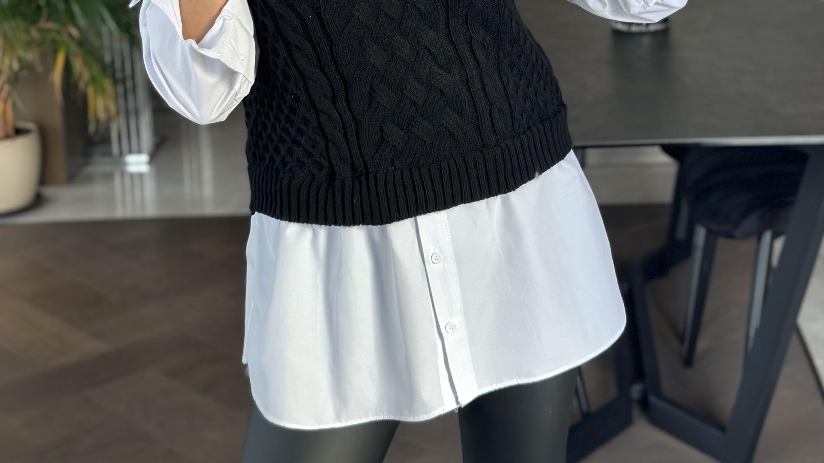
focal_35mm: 72
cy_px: -54
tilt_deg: -16.1
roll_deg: +4.4
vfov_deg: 16.2
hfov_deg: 29.4
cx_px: 400
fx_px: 1573
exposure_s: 1/65
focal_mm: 6.86
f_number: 1.78
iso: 125
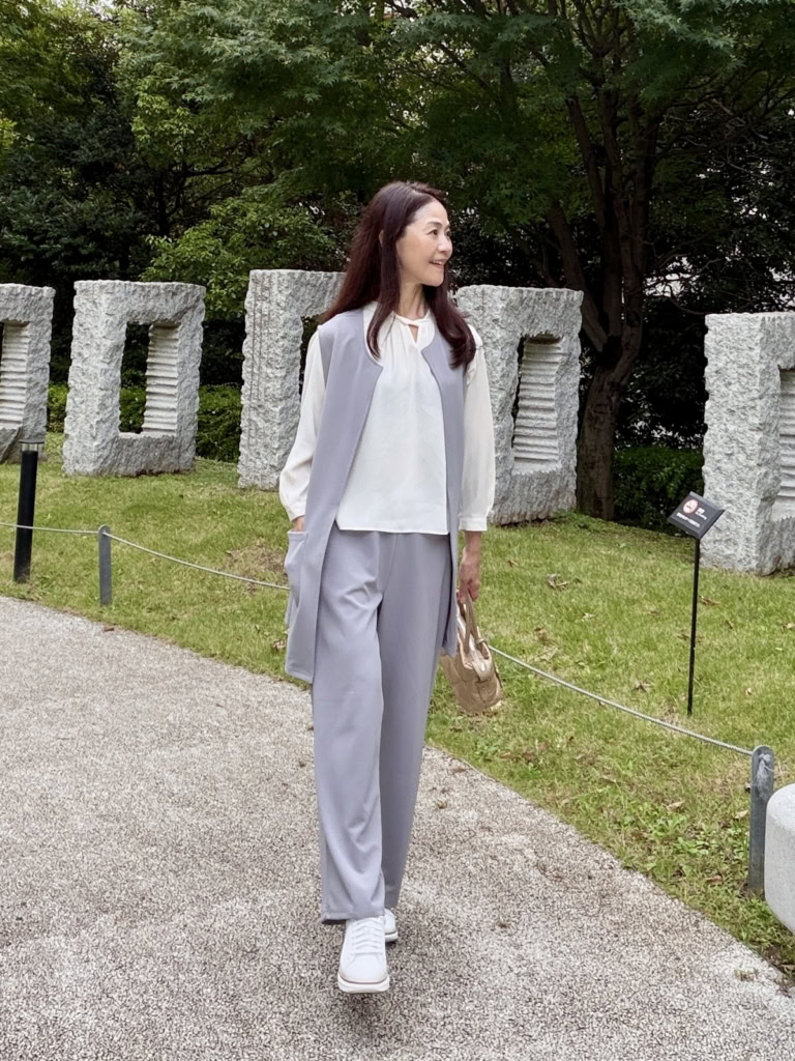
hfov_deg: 46.8
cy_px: 530
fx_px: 919
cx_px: 398
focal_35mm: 30
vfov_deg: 60.0
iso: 50
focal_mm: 2.7
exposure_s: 1/206
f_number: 1.9
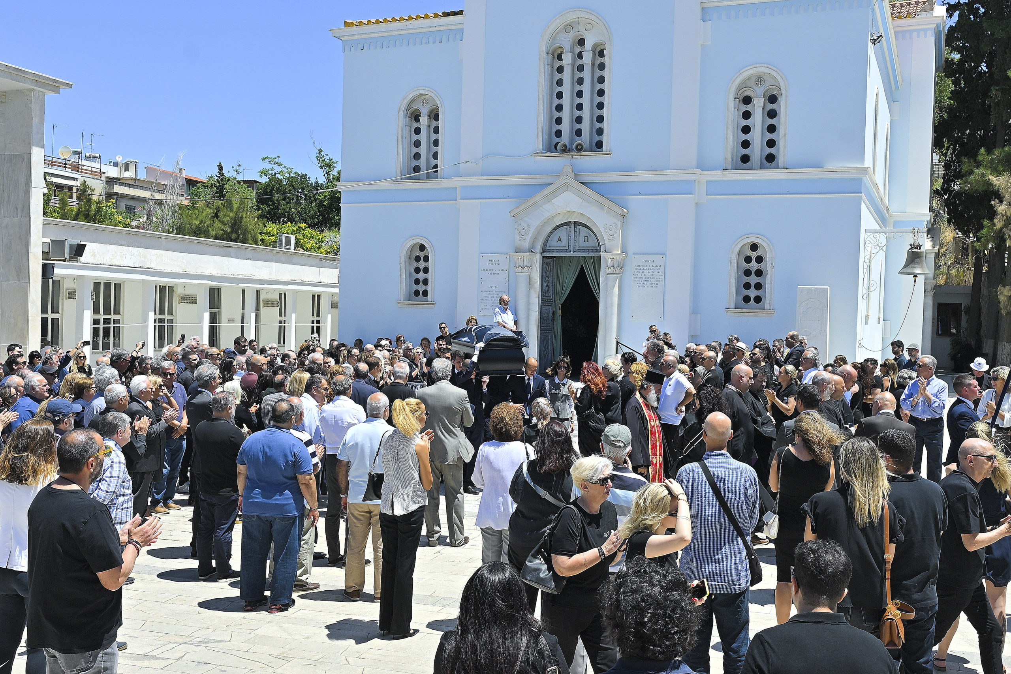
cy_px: 337
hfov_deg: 53.1
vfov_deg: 36.9
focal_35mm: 36
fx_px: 1011
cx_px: 506
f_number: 7.1
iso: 160
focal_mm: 24
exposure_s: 1/640
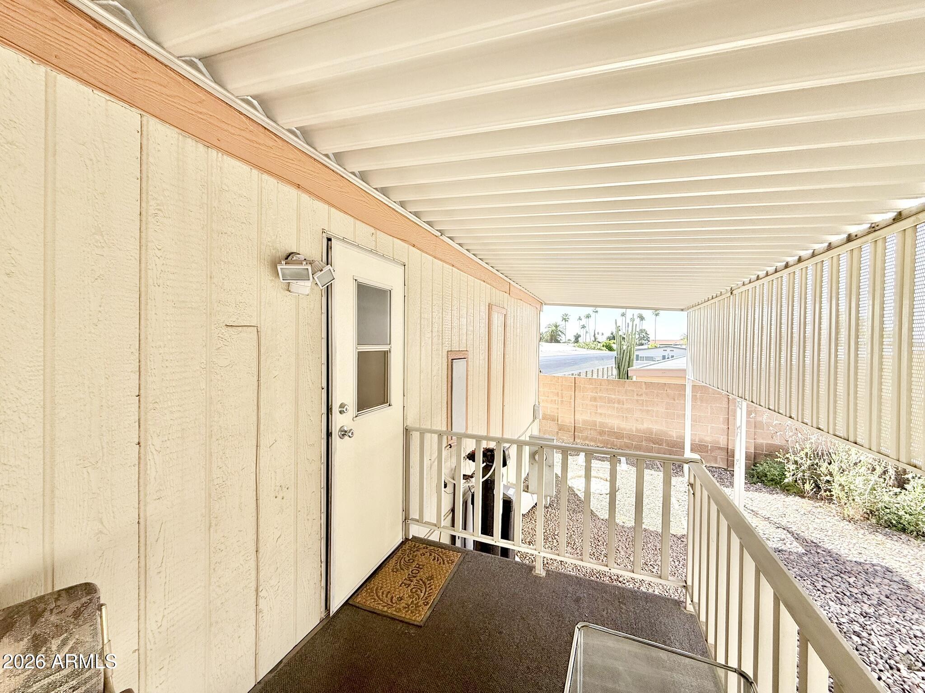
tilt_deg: +0.1
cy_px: 346
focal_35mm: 14
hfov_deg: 102.1
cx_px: 462
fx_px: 374
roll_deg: -1.0
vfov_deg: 85.7
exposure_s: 1/579
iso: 64
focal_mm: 2.22
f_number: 2.2
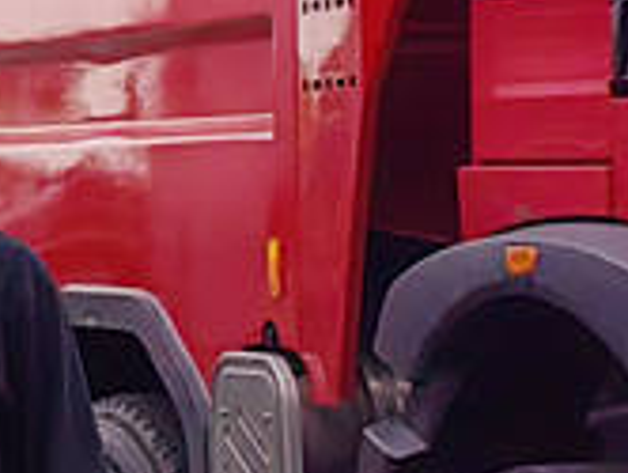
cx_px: -1029
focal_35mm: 195
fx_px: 3543
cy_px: 178
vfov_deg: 7.6
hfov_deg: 8.9
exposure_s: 1/1107
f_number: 1.9
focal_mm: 5.52
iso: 125
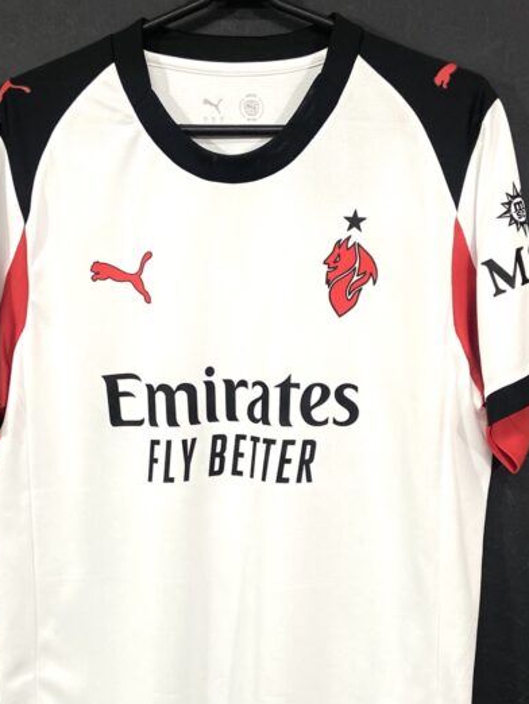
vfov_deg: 37.3
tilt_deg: -9.1
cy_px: 432
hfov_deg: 28.6
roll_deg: -0.1
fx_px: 1038
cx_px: 262
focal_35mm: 51
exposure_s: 1/60
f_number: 1.8
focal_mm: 4.25
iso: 64
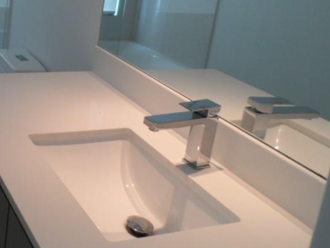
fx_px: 439
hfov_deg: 37.6
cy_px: 36
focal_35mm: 46
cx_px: 14
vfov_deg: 30.5
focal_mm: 4
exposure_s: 1/30
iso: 100
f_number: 3.2
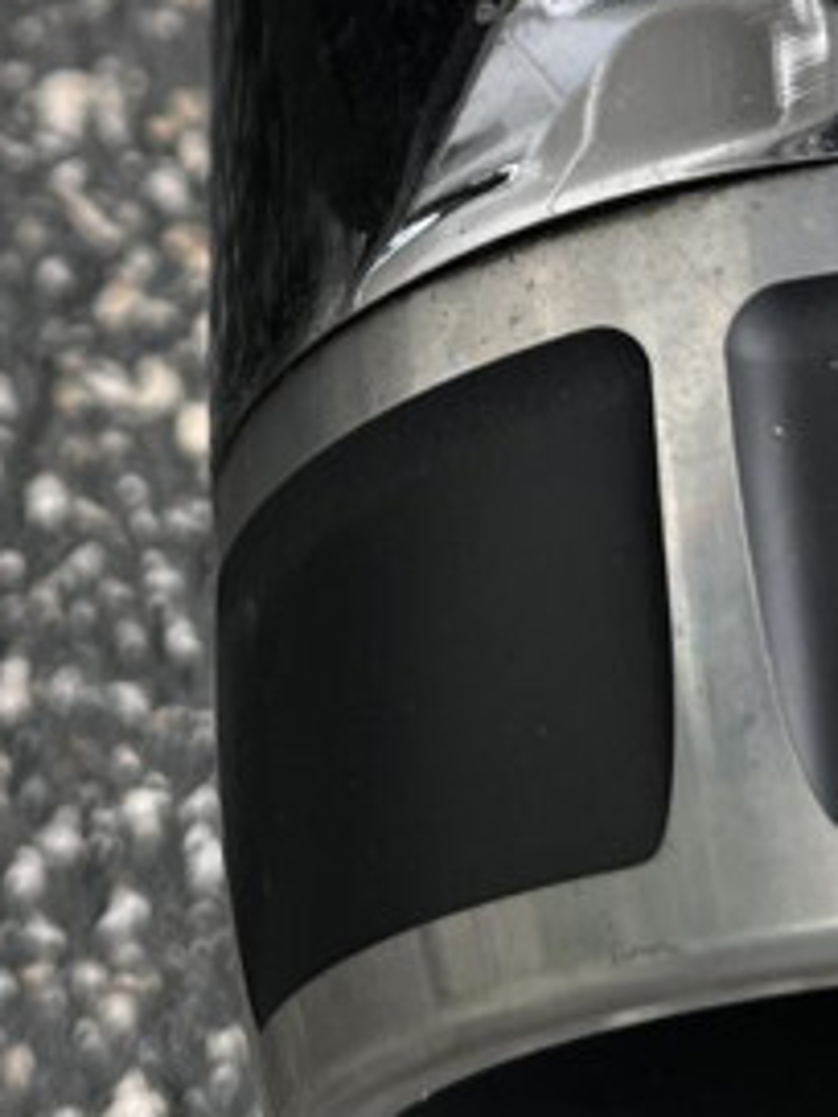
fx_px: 3292
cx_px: 240
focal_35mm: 102
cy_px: -148
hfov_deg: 14.5
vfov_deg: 18.4
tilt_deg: -54.7
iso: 50
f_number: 1.6
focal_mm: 5.1
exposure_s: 1/388
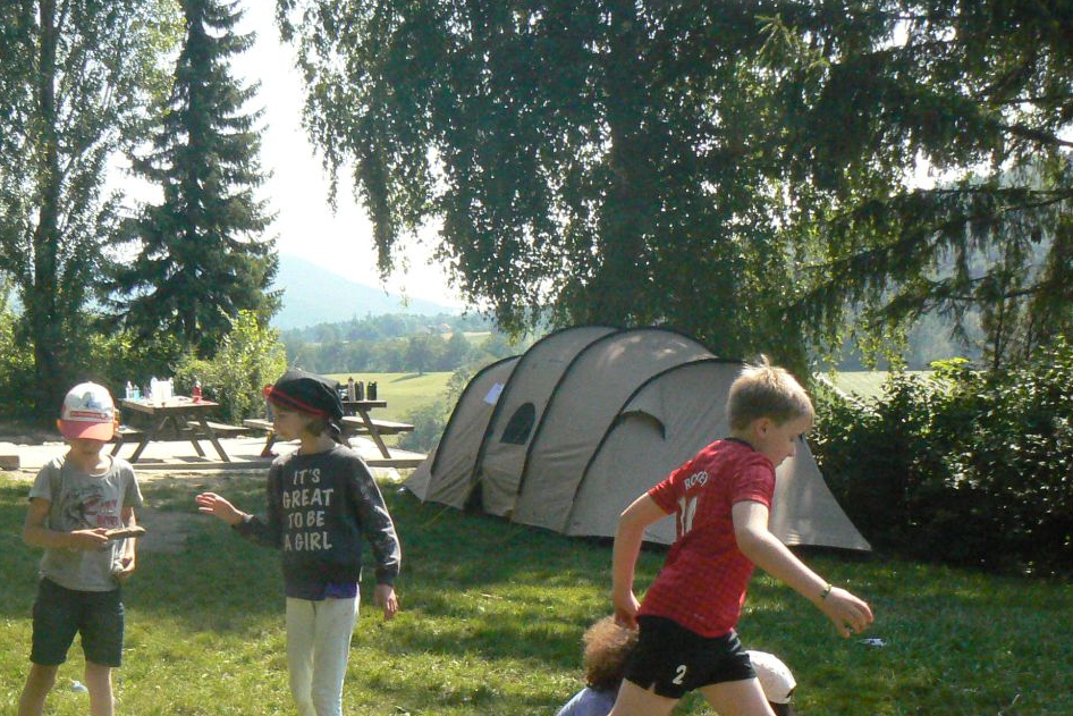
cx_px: 279
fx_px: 1699
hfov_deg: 34.4
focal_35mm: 57
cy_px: 592
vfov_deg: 23.4
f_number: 8
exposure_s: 1/500
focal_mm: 6
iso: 400
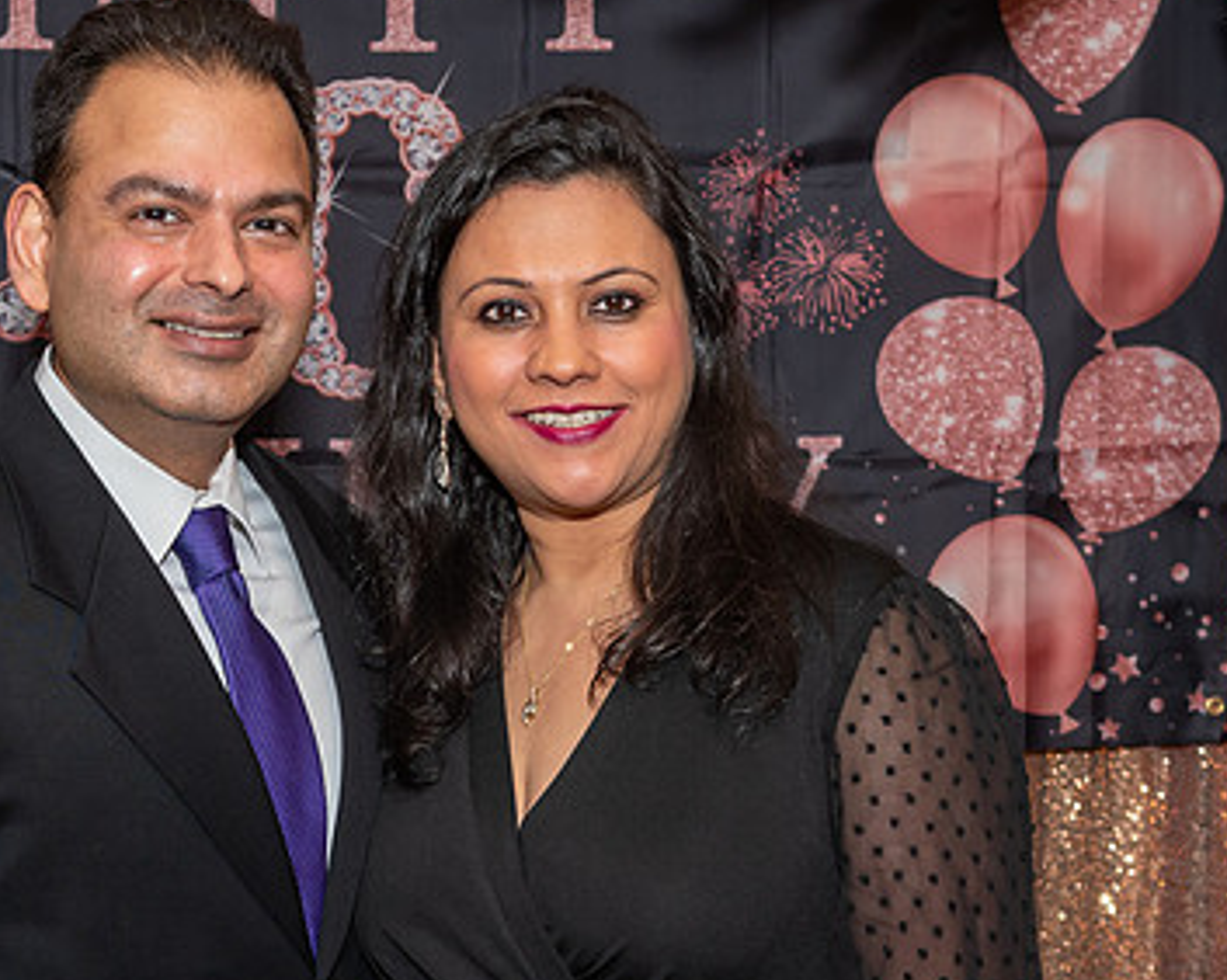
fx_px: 3847
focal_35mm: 106
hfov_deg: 18.0
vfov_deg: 14.5
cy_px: 697
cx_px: 312
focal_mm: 35
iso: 400
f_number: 5.6
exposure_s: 1/250
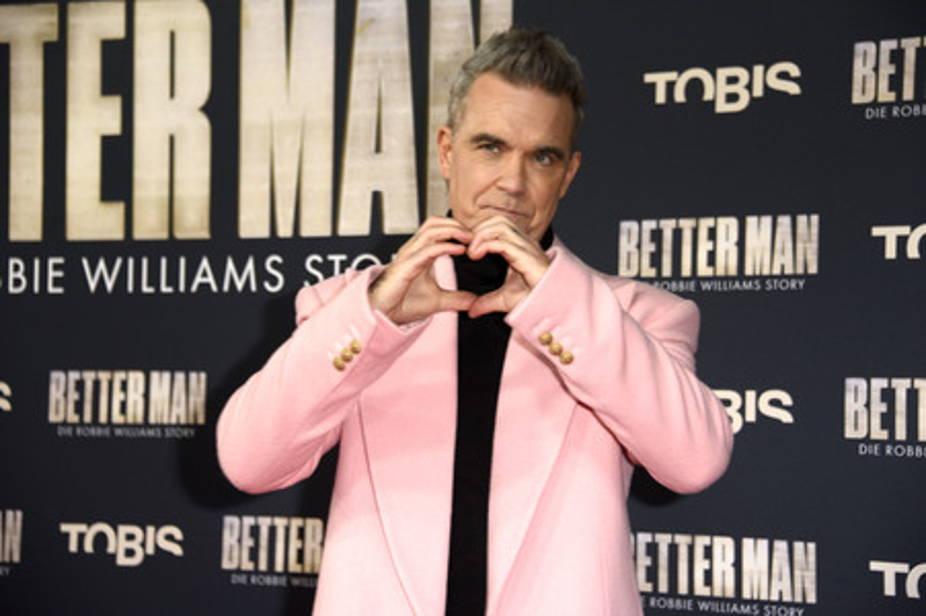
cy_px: 308
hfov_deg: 20.4
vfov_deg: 13.7
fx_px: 2570
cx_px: 463
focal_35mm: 100
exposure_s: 1/250
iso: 1000
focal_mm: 100
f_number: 5.6
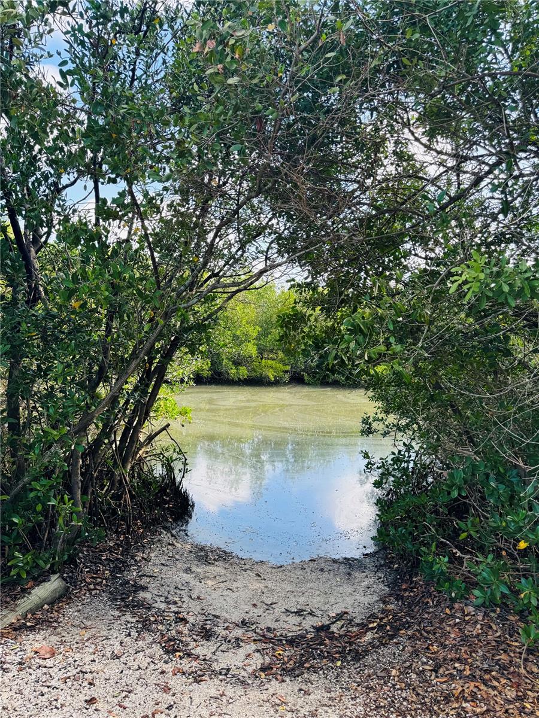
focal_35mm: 24
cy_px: 359
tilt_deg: -3.3
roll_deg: -2.8
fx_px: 498
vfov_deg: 71.6
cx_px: 270
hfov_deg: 56.8
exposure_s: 1/404
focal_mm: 6.76
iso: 80
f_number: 1.78
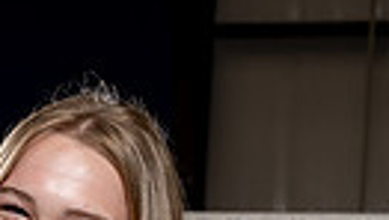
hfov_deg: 9.2
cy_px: 630
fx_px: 2406
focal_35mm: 233
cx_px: 6
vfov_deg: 5.0
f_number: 8
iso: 100
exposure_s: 1/250
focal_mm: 65
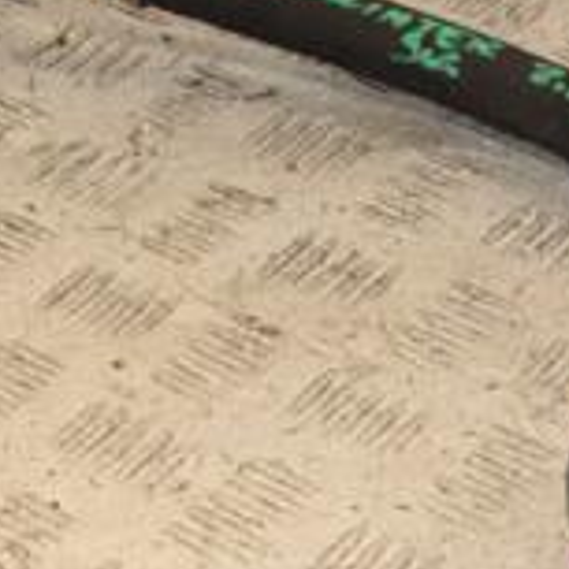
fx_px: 3248
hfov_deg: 10.0
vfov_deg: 10.0
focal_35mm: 175
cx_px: 431
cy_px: 216
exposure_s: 1/200
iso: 800
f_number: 7.1
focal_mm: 35
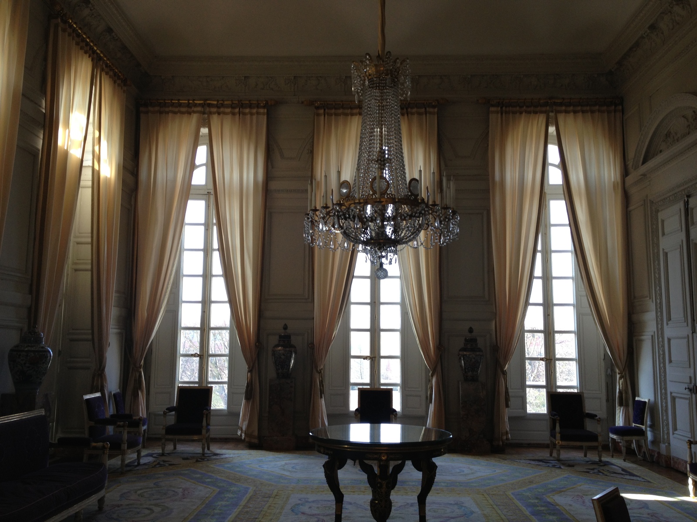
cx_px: 348
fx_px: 705
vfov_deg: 40.7
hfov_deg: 52.6
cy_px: 261
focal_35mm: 35
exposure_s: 1/20
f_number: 2.4
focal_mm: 4.28
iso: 50
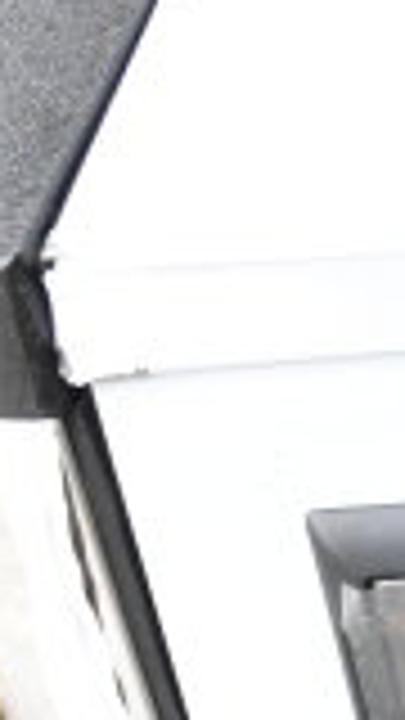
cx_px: 1251
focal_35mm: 132
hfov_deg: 7.8
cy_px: 857
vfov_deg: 15.7
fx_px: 2520
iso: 6400
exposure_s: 1/500
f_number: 11
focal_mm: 22
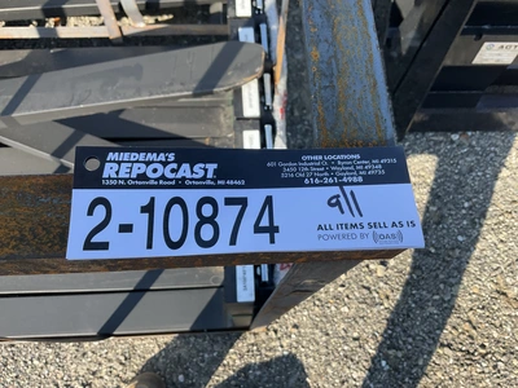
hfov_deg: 61.7
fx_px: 434
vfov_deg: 48.2
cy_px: 194
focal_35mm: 29
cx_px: 259
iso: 25
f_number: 1.8
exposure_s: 1/422
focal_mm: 3
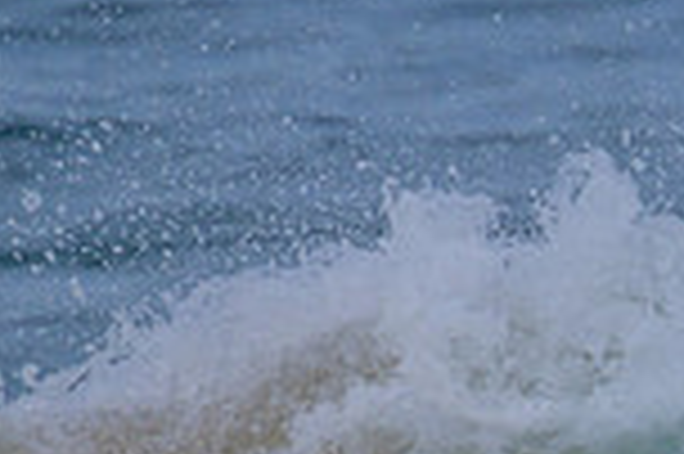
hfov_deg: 0.5
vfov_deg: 0.3
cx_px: 1219
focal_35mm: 4116
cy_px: 649
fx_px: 78119
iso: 560
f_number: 11
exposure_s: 1/2000
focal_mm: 800
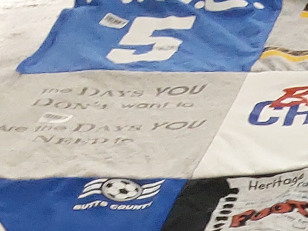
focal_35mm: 151
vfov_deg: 8.6
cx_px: 620
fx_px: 1344
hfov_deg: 11.7
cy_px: 620
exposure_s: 1/60
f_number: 1.9
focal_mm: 2.91
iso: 125
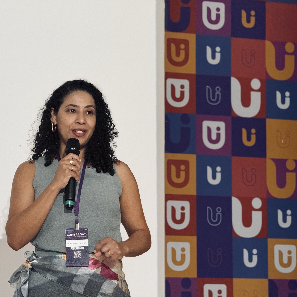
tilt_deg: +7.9
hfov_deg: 12.3
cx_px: 106
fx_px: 1378
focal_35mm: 142
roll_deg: -0.2
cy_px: 148
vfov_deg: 12.3
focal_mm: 15.66
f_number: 2.8
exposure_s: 1/40
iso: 640
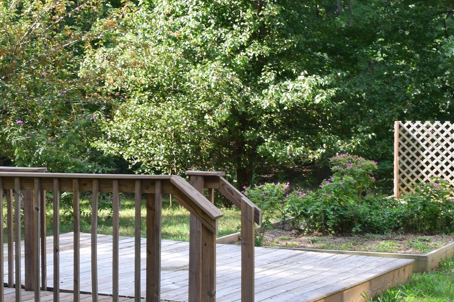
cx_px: 57
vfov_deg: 13.4
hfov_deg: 19.7
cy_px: 145
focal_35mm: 102
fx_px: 1286
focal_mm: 30
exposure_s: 1/160
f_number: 9
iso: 400
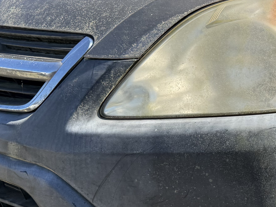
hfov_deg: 23.5
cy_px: 96
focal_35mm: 77
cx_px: 316
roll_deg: -3.9
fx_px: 614
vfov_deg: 19.1
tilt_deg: -11.8
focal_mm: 6.76
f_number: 1.78
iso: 100
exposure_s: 1/3145
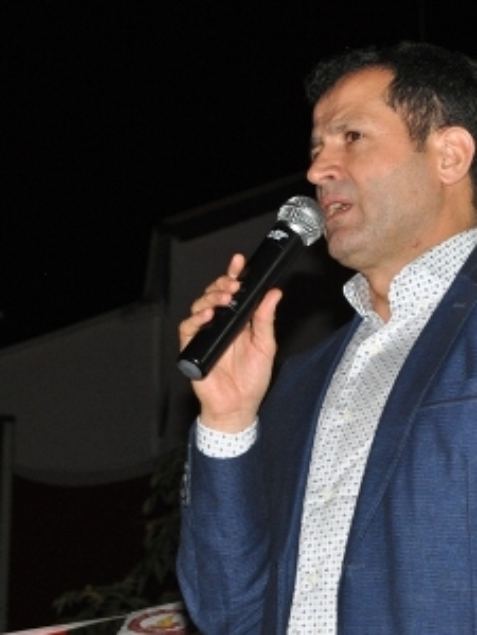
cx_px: 299
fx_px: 2940
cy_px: 306
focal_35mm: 160
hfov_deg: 9.3
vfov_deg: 12.3
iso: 800
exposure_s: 1/60
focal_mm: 52
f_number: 5.6
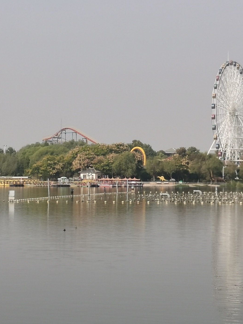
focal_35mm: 112
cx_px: 117
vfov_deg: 17.5
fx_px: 1048
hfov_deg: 13.2
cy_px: 113
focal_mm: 5.58
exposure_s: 1/3215
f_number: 1.8
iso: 50
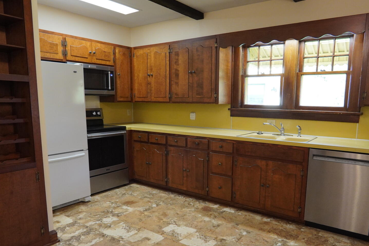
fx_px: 256
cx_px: 203
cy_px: 141
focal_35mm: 25
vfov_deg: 51.1
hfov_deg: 71.3
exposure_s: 1/160
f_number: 4
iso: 1600
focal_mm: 12
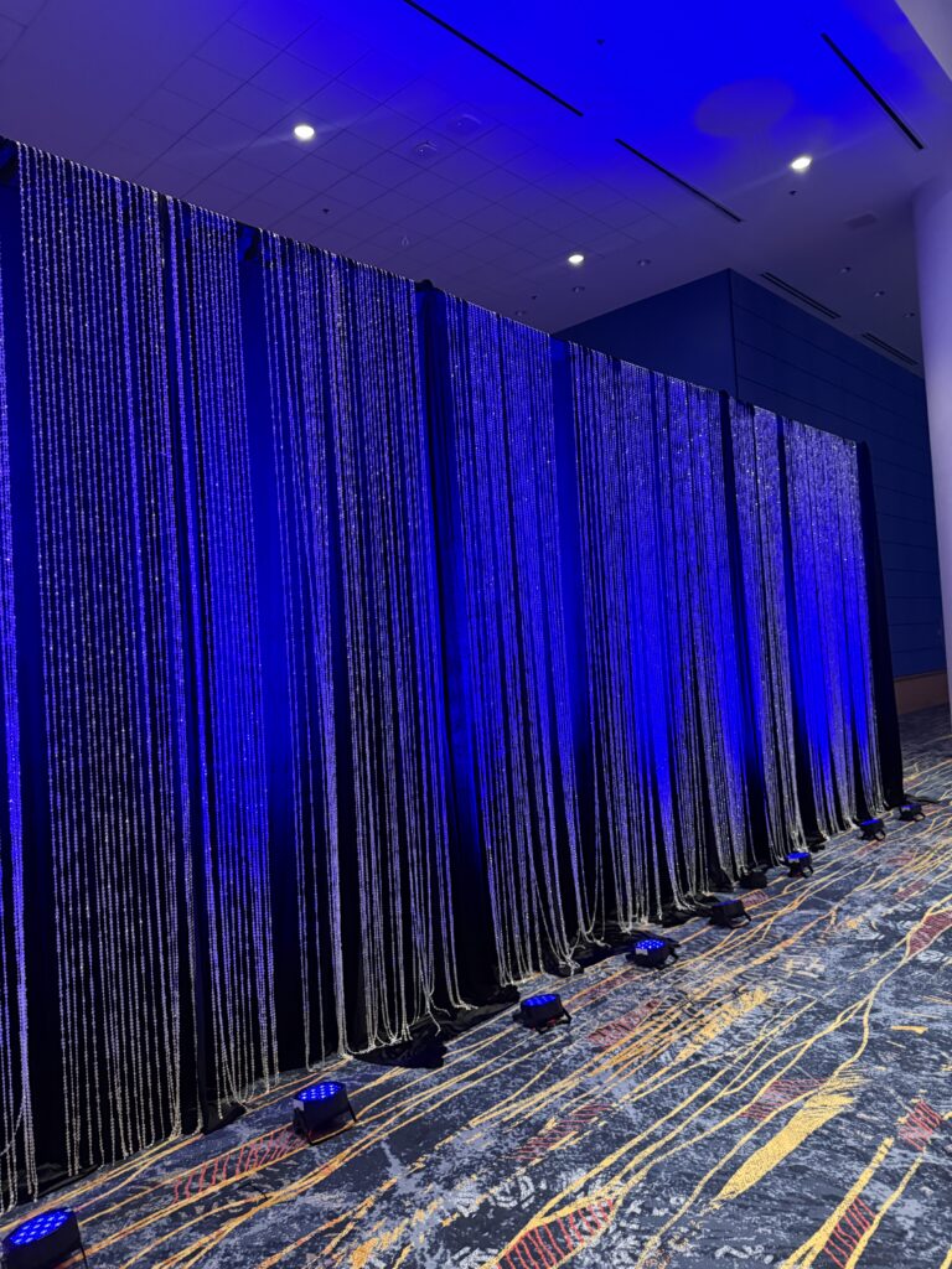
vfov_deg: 71.6
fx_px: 880
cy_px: 634
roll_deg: +3.1
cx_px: 476
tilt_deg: +4.5
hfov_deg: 56.8
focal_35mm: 24
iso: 1000
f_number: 1.78
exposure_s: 1/40
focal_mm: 6.76
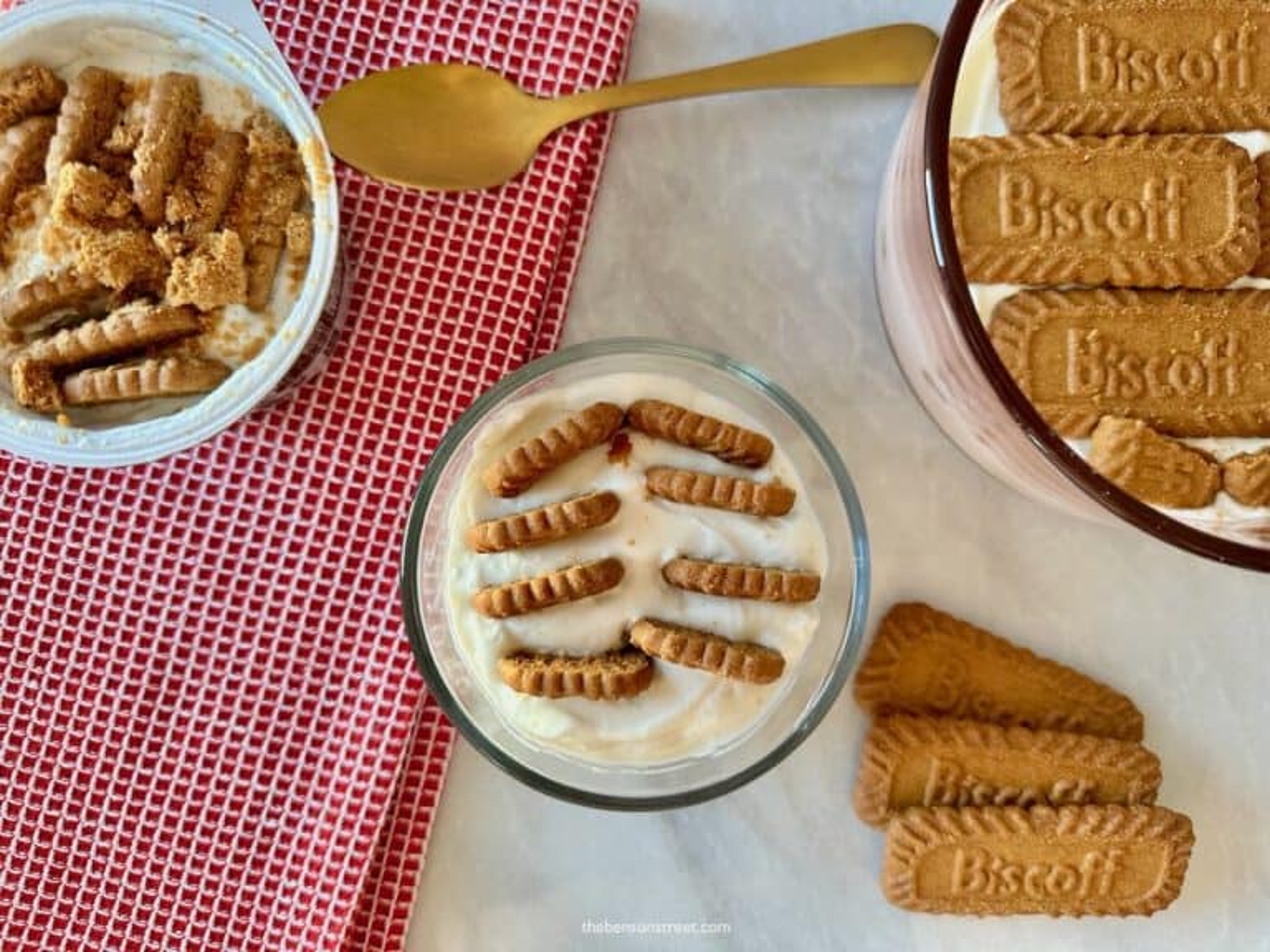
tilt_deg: -88.7
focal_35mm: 24
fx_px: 881
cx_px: 635
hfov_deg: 71.6
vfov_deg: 56.8
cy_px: 476
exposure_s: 1/121
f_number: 1.78
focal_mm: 6.86
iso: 200
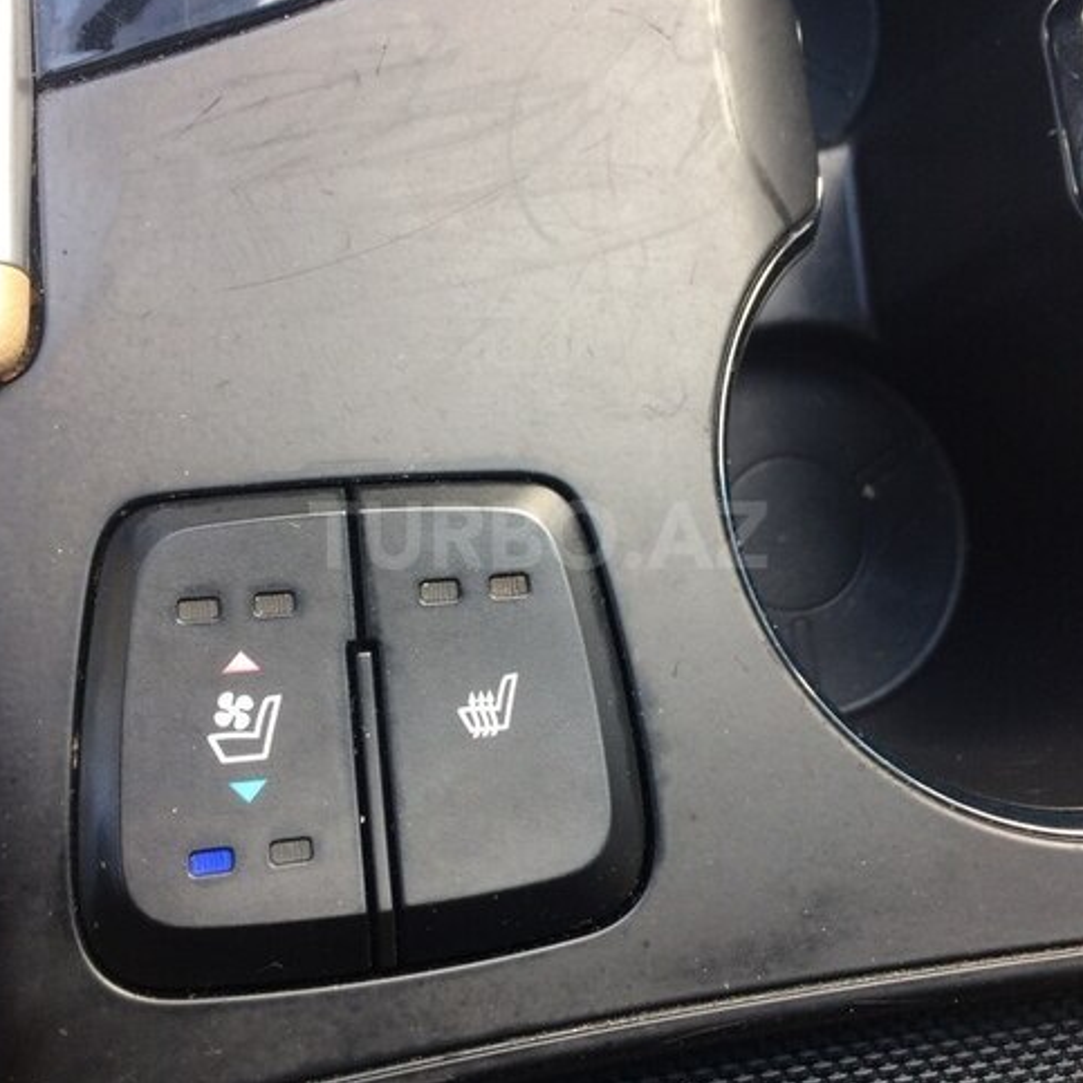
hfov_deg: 47.2
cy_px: 535
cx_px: 538
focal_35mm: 35
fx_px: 1239
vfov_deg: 47.2
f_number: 2.2
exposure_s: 1/50
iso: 50
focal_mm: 4.15
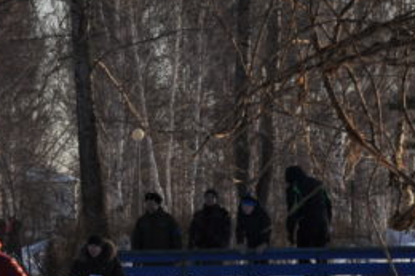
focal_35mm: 265
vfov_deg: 5.2
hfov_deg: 7.7
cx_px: -93
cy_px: 365
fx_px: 3053
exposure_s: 1/200
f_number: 13
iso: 200
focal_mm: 46
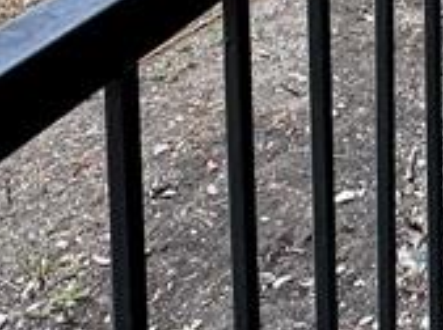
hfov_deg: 20.9
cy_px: -361
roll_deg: +0.0
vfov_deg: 14.1
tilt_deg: -5.9
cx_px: 585
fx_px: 1085
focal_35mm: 85
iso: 40
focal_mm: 2.22
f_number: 2.2
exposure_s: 1/168
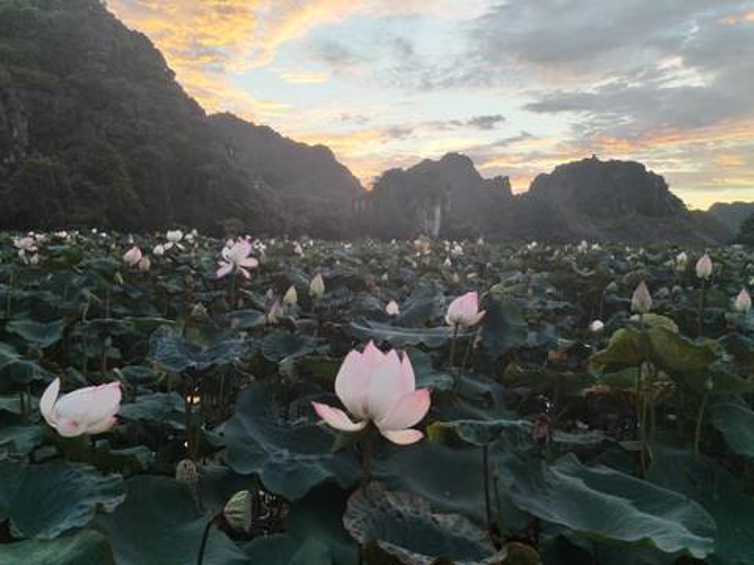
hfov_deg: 67.3
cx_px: 377
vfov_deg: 53.1
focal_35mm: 26
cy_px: 282
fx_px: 566
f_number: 1.8
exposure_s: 1/50
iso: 148
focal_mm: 4.75
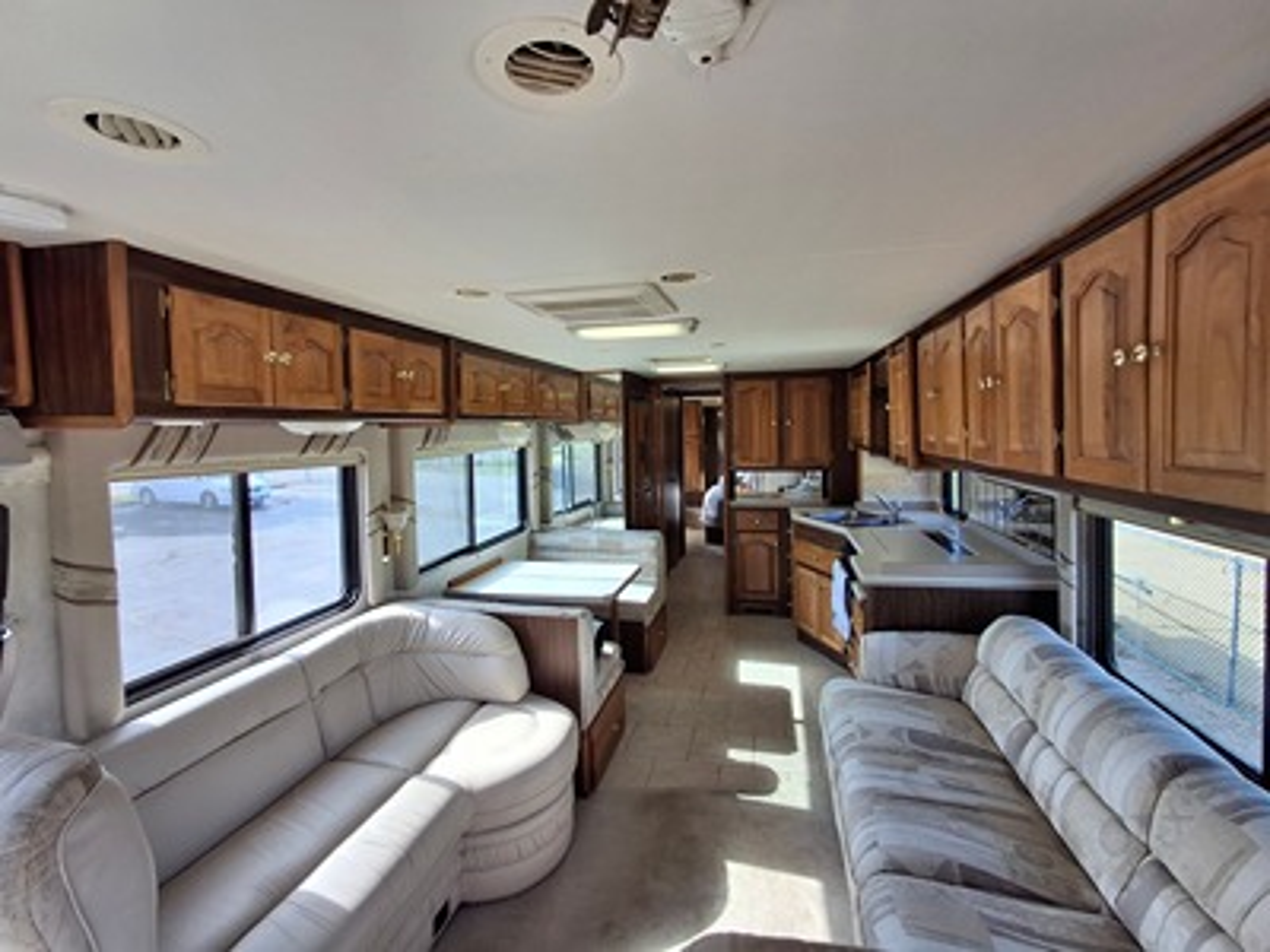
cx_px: 635
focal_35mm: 16
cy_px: 476
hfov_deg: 94.5
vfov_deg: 78.1
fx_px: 587
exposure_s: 1/216
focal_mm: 1.64
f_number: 2.2
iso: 40
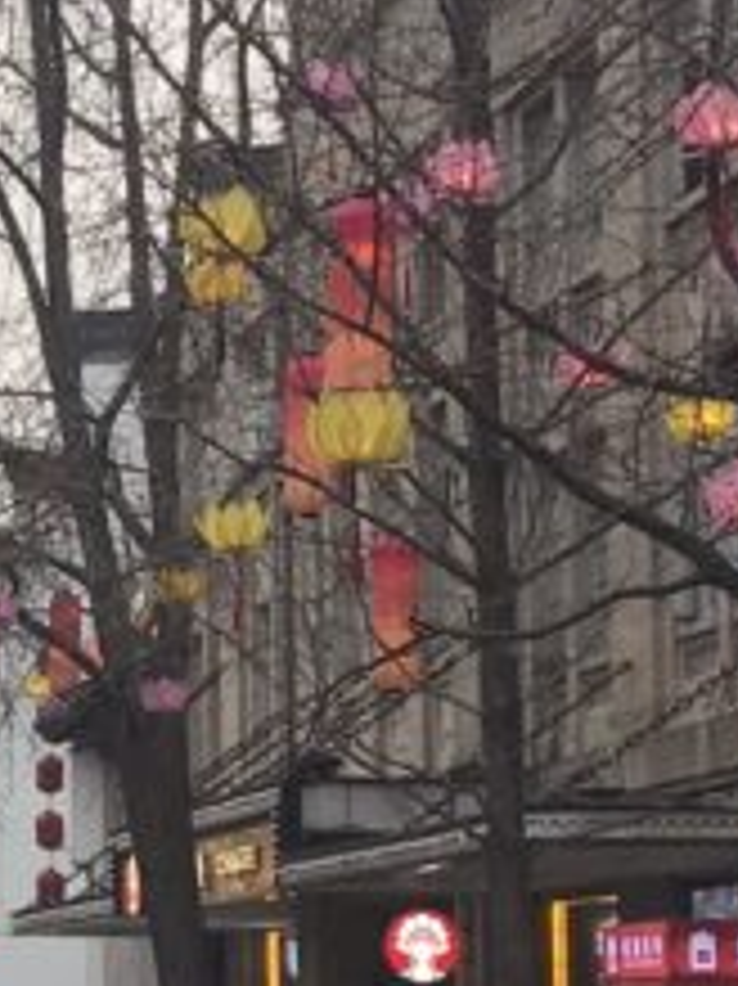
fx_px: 3727
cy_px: 675
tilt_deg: +7.8
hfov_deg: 10.7
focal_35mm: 131
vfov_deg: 15.0
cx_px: -562
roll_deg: -1.4
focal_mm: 3.99
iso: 20
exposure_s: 1/523
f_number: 1.8
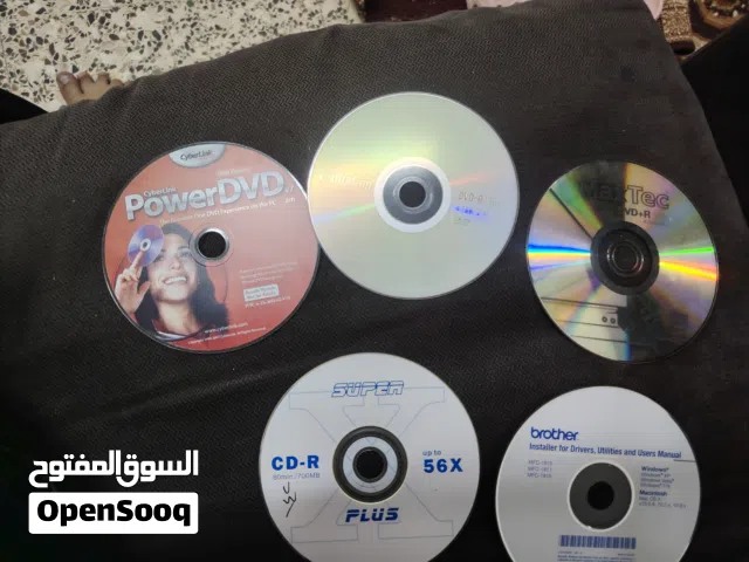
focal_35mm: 24
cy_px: 281
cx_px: 374
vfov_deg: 56.8
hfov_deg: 71.6
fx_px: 519
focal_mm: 5.25
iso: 188
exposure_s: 1/33.3
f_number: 1.75
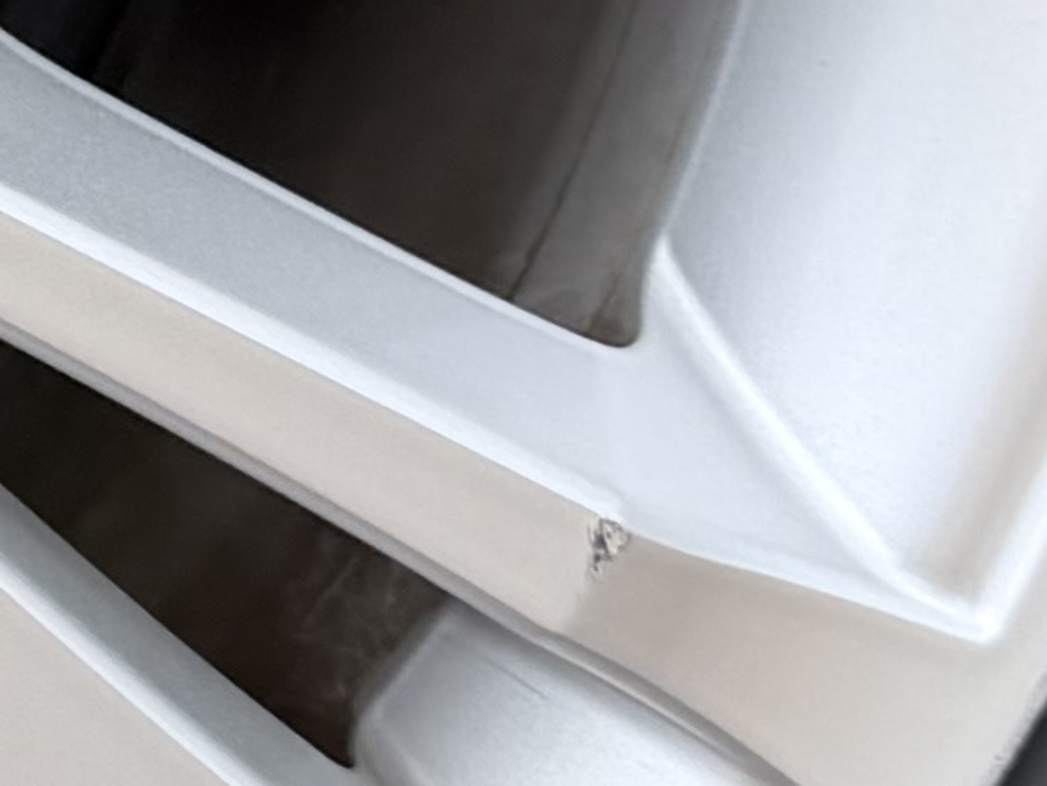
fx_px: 5687
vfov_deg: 7.8
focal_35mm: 188
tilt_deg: -13.0
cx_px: -1037
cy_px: -352
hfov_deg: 9.8
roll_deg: +0.3
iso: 80
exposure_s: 1/1106
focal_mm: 6.76
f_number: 1.78
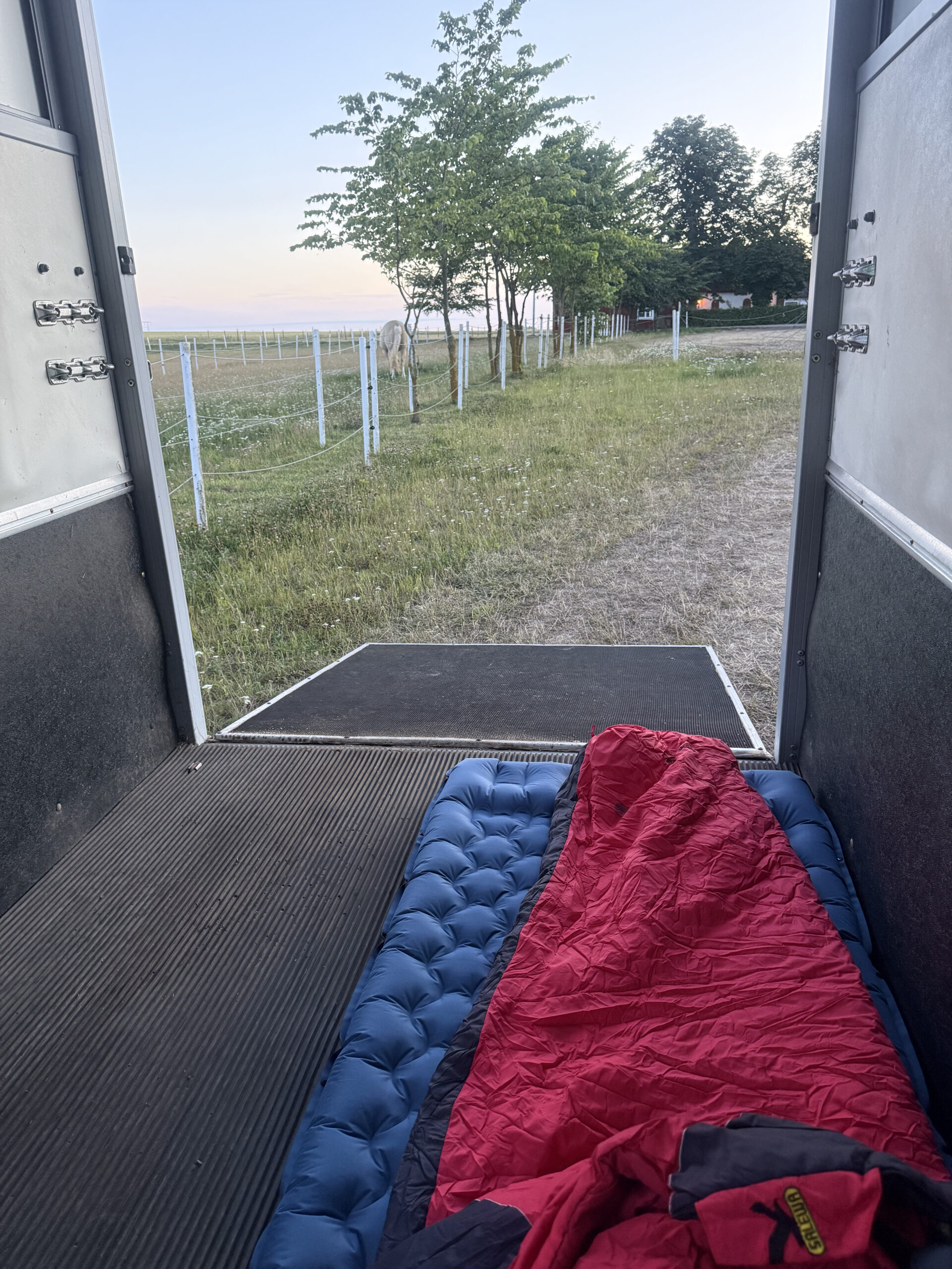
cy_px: 634
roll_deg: +1.0
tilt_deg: -17.1
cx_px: 476
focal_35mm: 24
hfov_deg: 56.8
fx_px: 880
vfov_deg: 71.6
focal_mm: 6.76
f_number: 1.78
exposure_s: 1/60
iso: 400
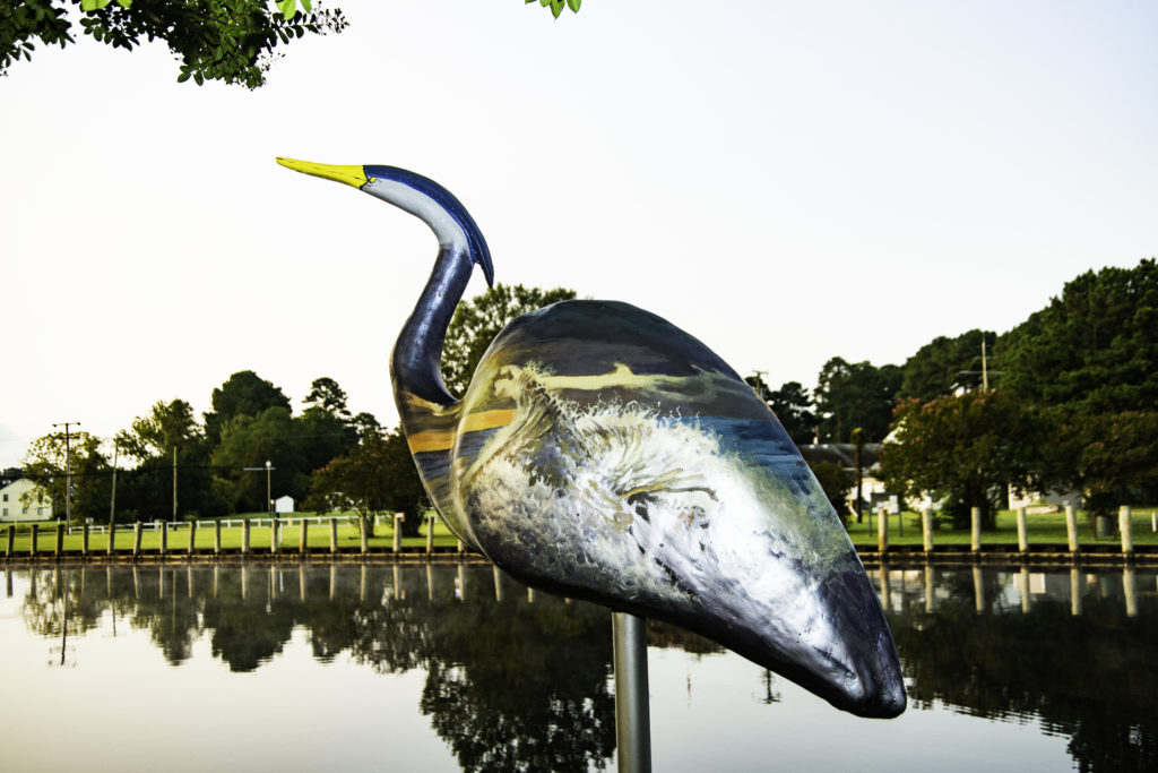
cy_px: 386
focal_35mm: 40
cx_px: 579
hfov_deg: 48.5
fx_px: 1287
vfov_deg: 33.4
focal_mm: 40
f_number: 6.3
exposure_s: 1/250
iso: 250
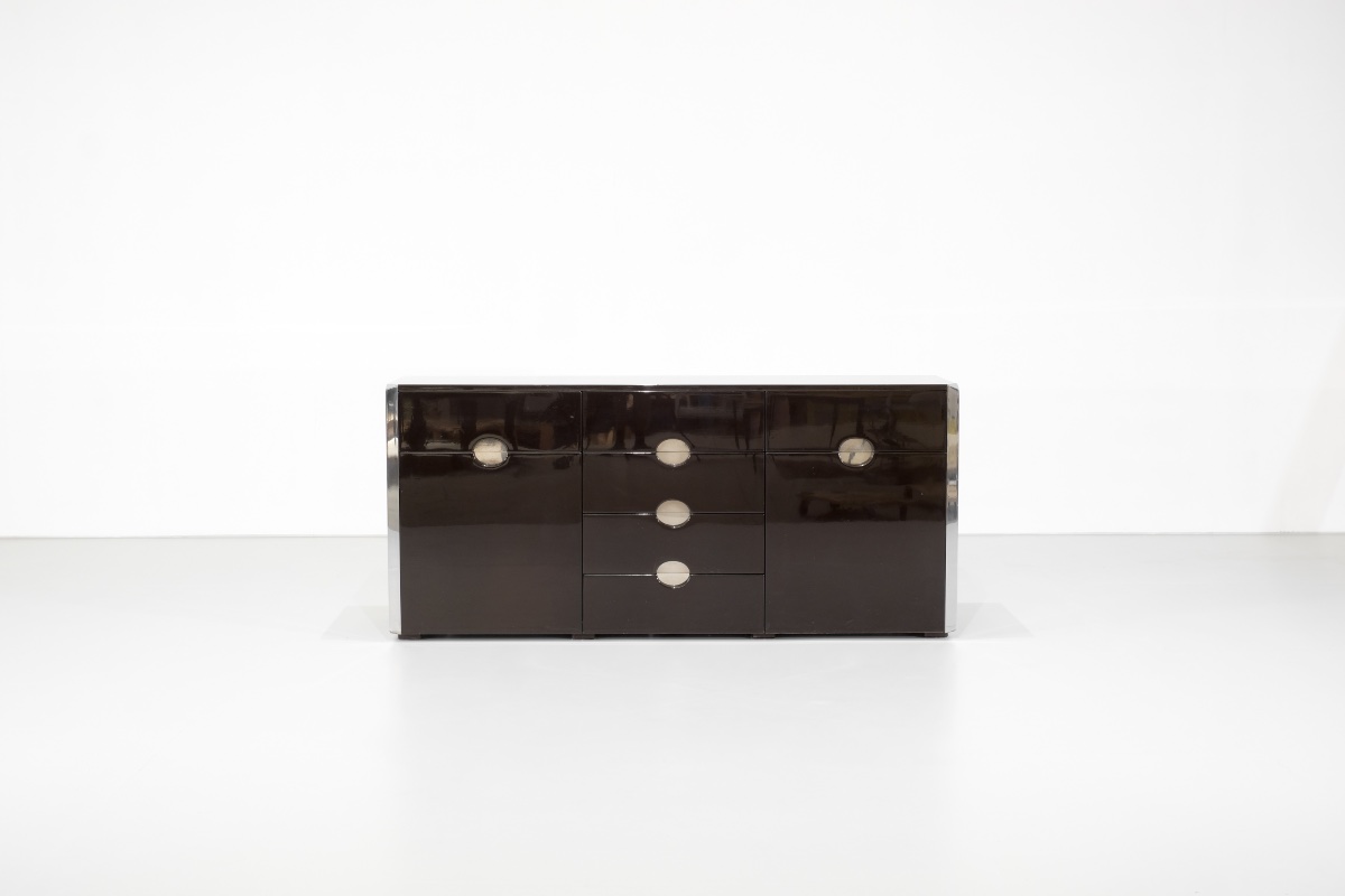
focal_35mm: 53
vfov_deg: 25.5
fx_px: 1980
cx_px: 672
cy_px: 448
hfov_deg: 37.5
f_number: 8
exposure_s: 1/10
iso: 400
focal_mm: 35
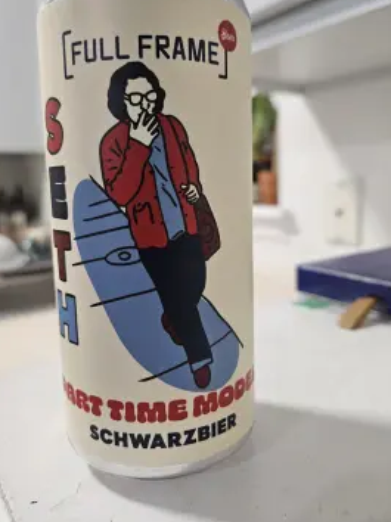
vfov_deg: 67.3
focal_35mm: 26
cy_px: 243
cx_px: 196
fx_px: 392
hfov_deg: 53.0
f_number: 1.8
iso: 640
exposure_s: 1/60
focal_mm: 5.4
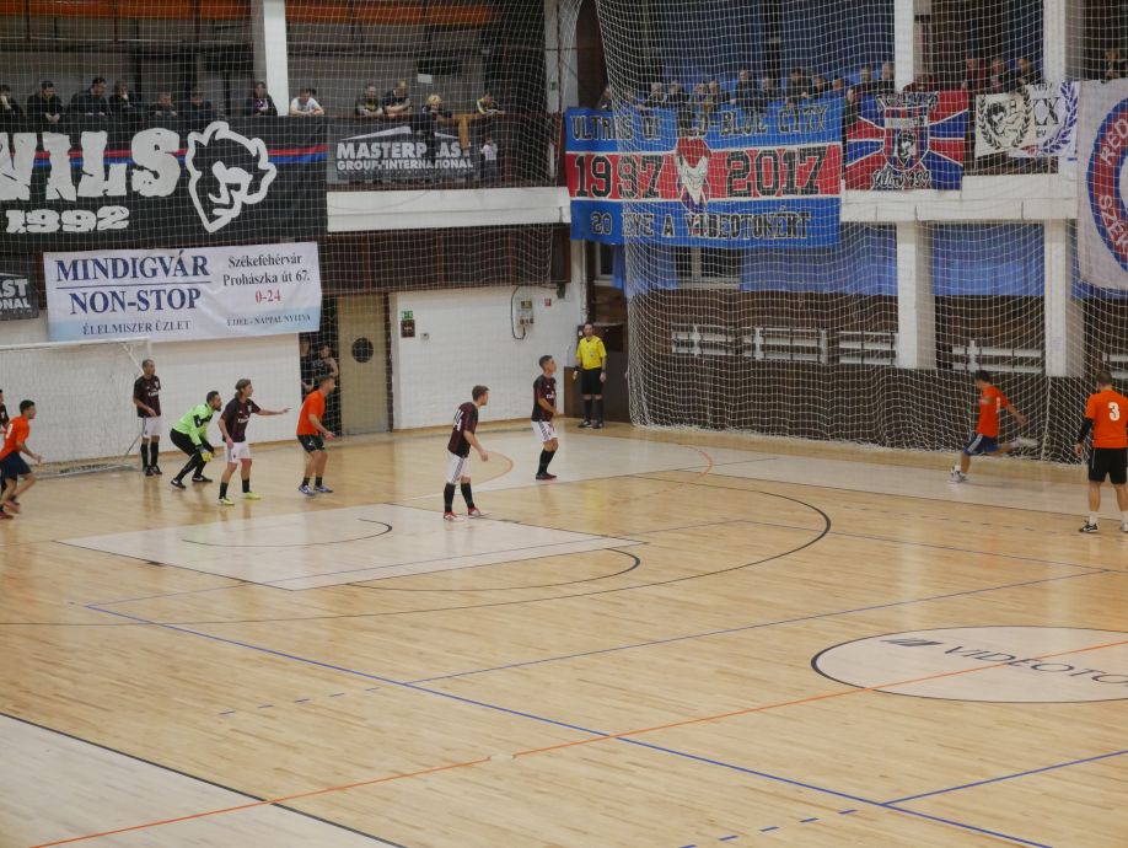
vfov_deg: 17.6
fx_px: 2739
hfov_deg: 23.3
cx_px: 564
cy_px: 424
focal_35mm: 84
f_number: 5.6
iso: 3200
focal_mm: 42
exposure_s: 1/100
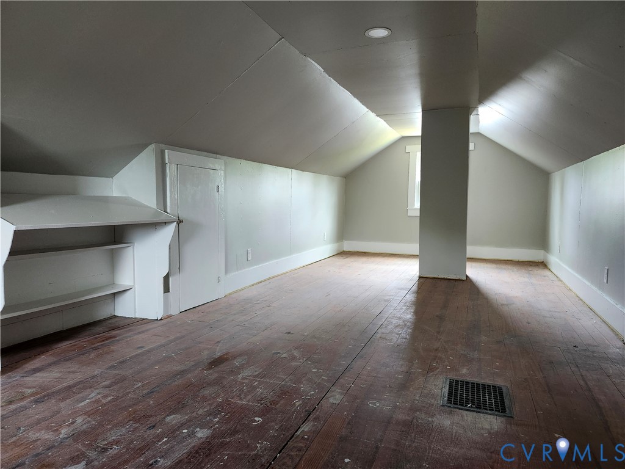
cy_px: 234
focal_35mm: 23
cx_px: 312
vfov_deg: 58.9
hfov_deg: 73.9
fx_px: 415
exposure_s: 1/120
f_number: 1.8
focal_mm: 5.54
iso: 640
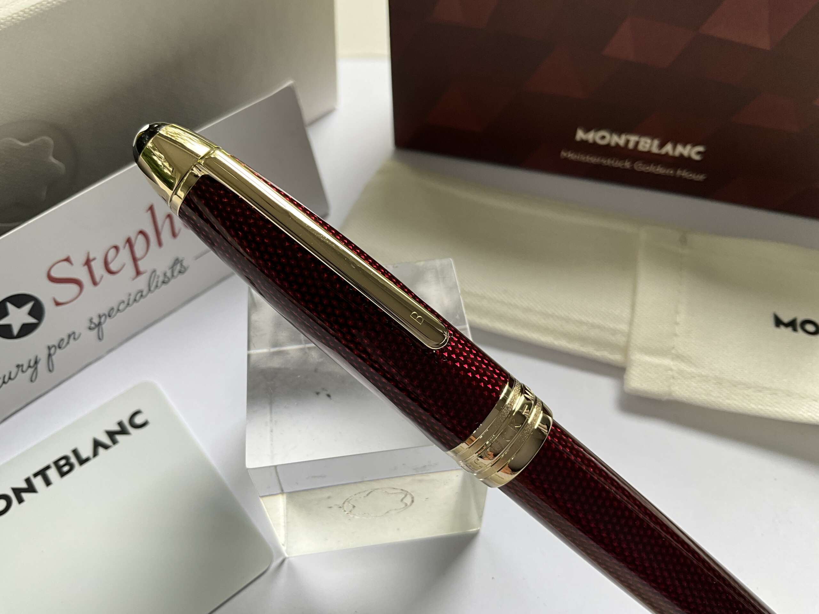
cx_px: 410
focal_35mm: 29
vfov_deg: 48.2
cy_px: 307
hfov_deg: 61.7
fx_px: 686
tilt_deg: -52.4
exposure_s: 1/122
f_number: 1.8
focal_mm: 3
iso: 32
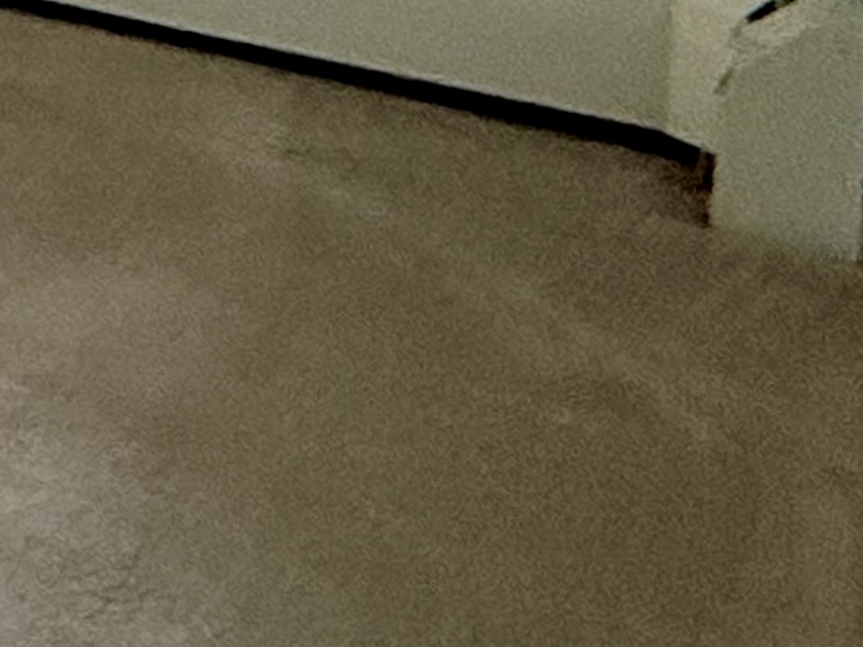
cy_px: -771
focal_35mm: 98
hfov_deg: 10.5
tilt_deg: -3.9
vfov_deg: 12.6
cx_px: -1936
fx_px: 2443
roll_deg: +2.4
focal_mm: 2.22
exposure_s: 1/120
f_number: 2.2
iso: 160
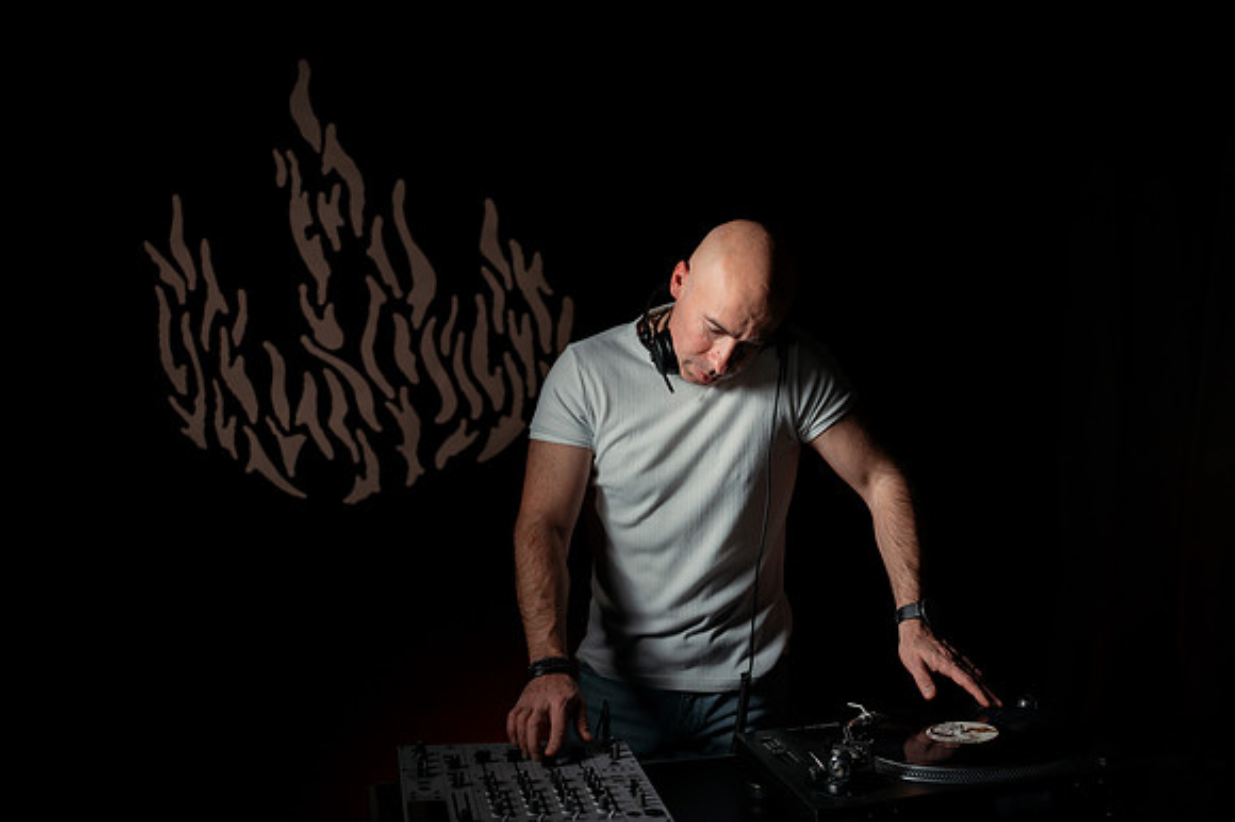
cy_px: 411
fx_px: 1406
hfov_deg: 47.4
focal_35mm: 41
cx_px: 618
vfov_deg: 32.6
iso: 400
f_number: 2.8
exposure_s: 1/125
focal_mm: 41
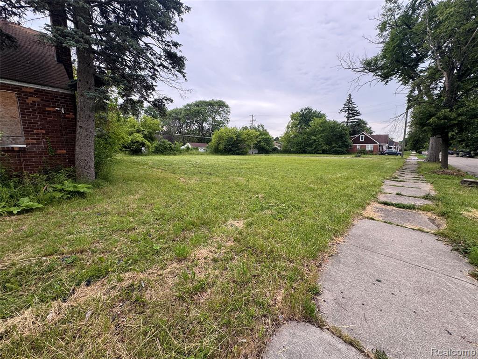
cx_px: 239
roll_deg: -0.3
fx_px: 193
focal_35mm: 14
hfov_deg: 102.1
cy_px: 180
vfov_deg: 85.7
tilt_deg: -9.0
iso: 40
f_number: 2.2
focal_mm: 2.22
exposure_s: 1/118
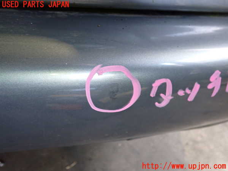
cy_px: 86
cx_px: 114
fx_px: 198
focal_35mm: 30
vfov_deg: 46.8
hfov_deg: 60.0
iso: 500
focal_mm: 5.4
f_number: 2.3
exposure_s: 1/30
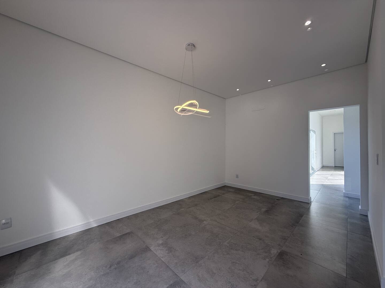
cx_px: 192
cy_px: 144
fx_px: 156
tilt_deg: +0.2
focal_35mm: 14
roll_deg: -0.5
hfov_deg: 102.1
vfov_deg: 85.7
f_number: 2.2
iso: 64
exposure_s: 1/346
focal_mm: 2.22
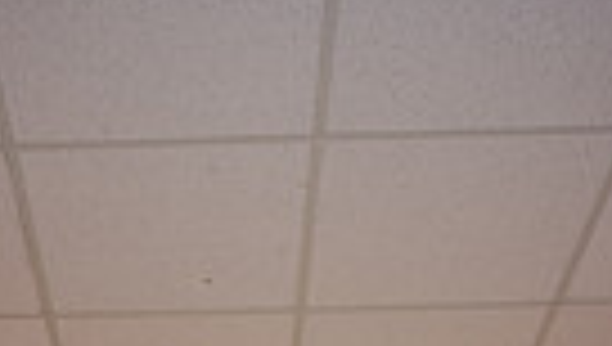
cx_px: 169
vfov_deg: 10.8
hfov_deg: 25.3
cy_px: 984
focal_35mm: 83
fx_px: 1349
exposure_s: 1/125
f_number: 1.4
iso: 40
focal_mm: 24
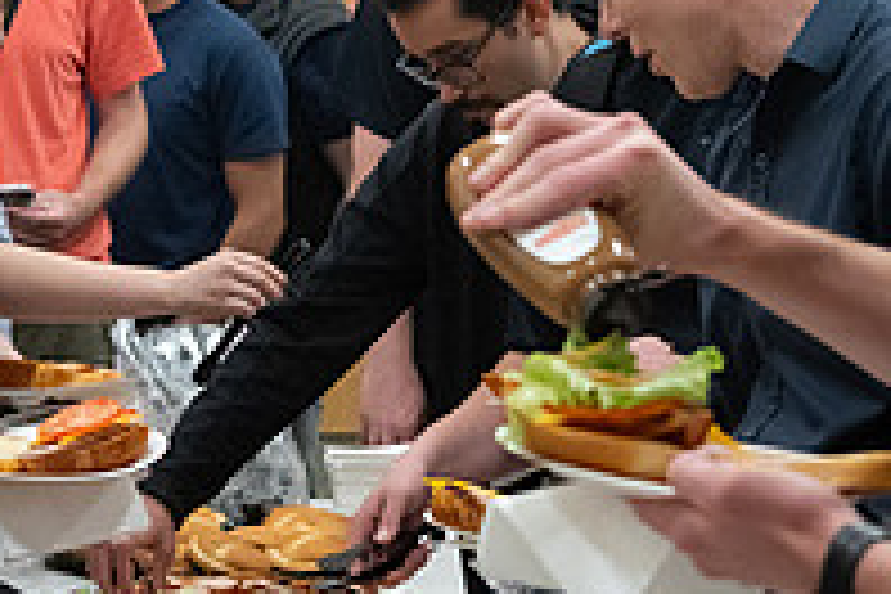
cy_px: 365
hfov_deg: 13.5
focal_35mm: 152
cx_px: 489
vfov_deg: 9.0
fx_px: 3762
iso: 2500
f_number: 4
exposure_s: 1/250
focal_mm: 44
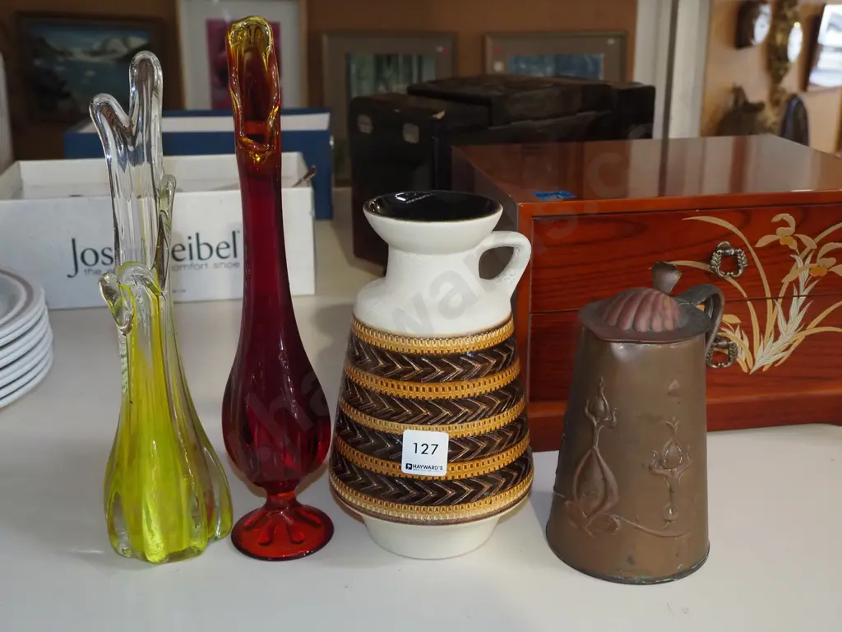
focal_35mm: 42
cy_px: 316
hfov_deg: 44.8
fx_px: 1022
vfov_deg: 34.3
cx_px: 421
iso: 2500
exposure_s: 1/60
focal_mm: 21
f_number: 5.6
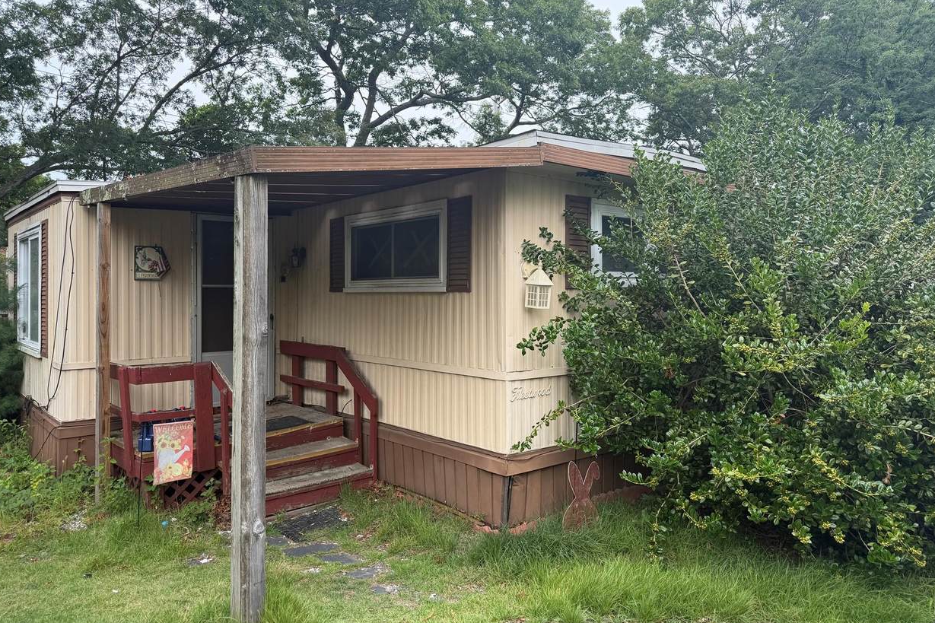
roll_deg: +1.0
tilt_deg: +1.2
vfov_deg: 49.5
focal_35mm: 26
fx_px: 675
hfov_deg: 69.4
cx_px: 464
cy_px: 278
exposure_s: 1/298
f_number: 1.78
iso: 64
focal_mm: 6.76
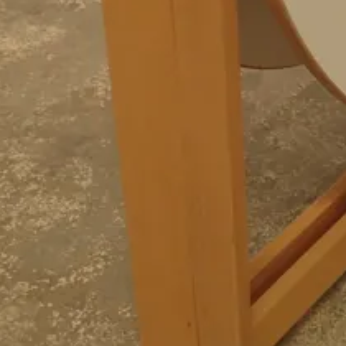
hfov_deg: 20.0
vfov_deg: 20.0
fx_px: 950
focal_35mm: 84
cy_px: -8
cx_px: 349
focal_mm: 4.5
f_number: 2
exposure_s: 1/40
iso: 200
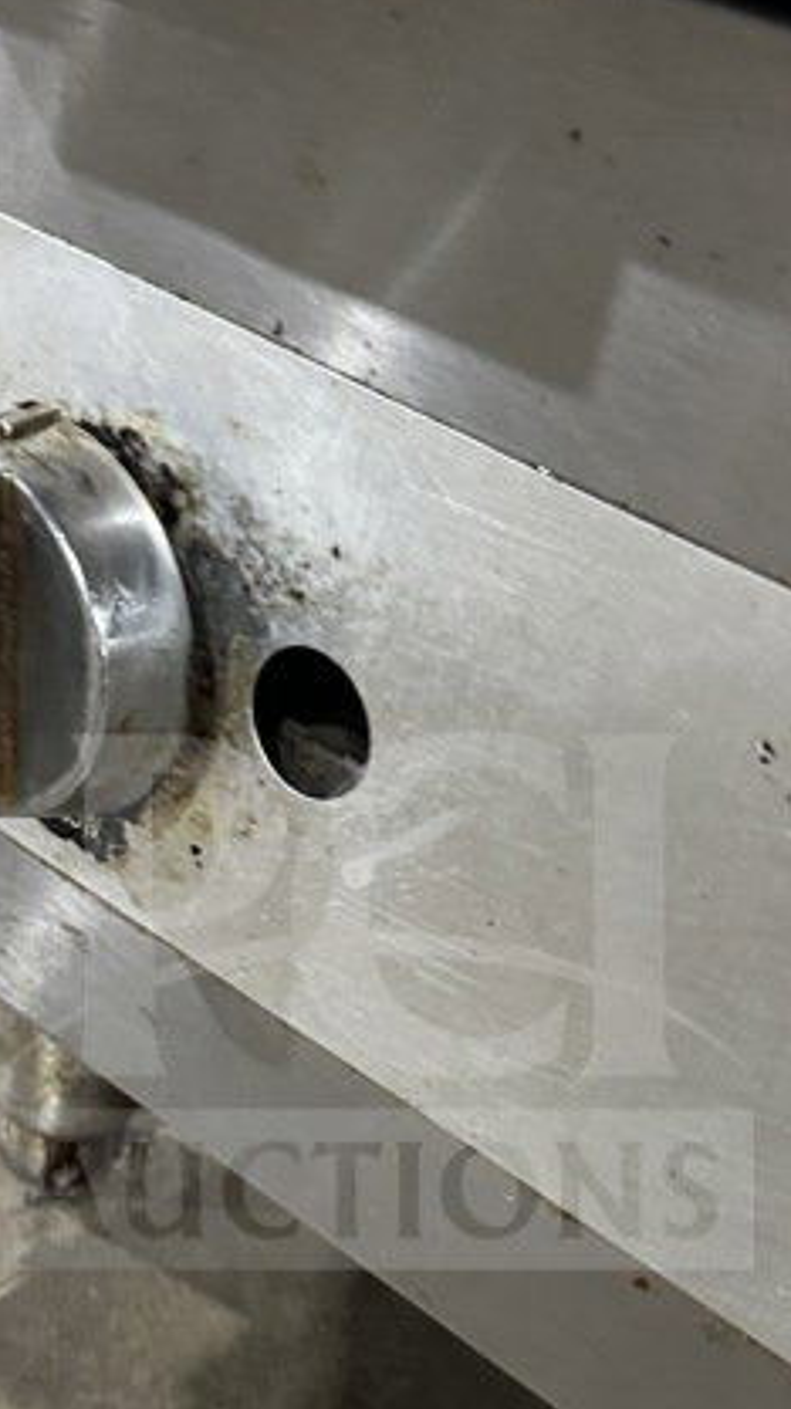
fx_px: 1905
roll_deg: -12.2
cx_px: 372
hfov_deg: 23.5
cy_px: 1002
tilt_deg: -35.2
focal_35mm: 51
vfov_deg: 39.8
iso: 500
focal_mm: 6.86
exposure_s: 1/60
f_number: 1.78
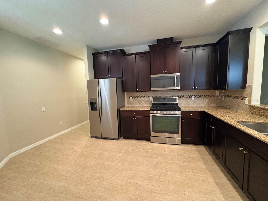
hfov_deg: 102.1
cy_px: 100
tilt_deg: -4.5
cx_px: 134
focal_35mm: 14
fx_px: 108
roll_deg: +1.8
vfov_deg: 85.7
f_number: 2.2
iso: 800
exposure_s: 1/60
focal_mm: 2.22
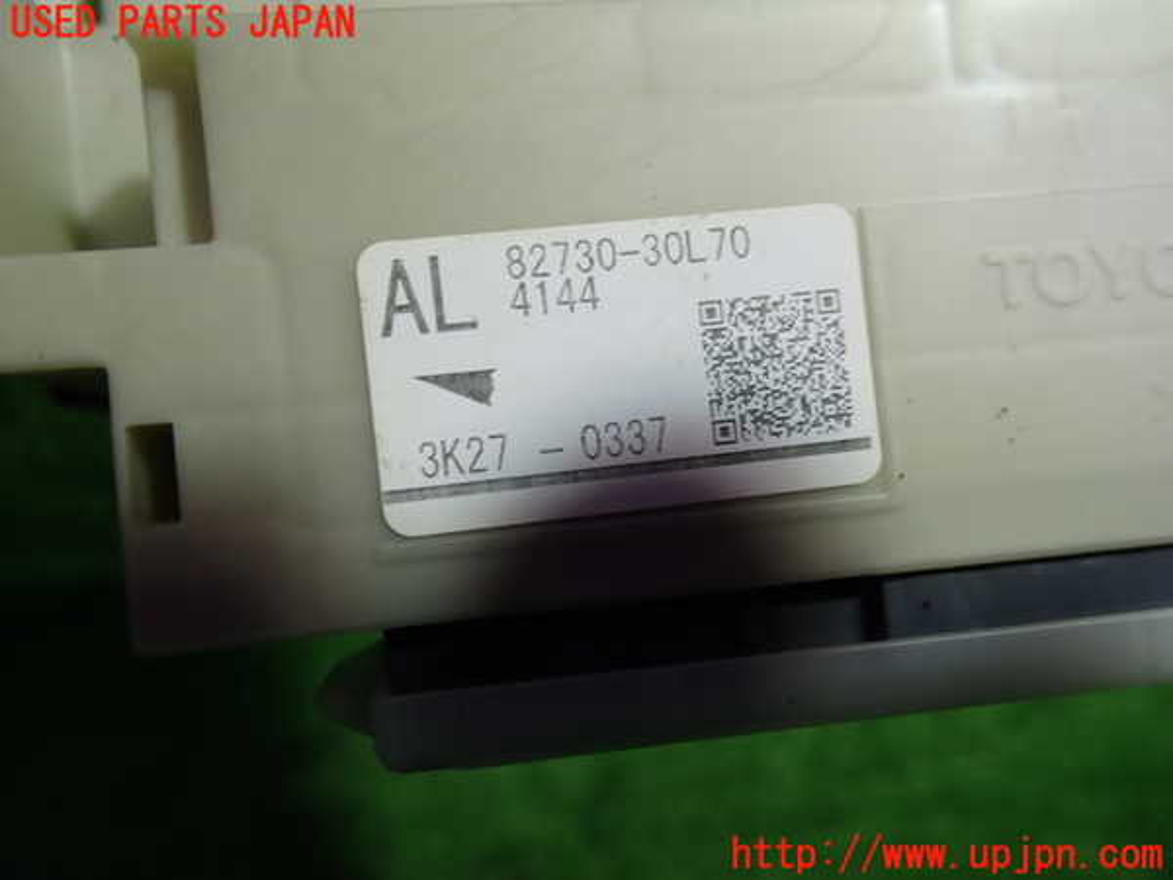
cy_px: 440
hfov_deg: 60.0
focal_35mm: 30
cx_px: 586
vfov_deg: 46.8
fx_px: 1017
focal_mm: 5.4
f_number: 2.3
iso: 160
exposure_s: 1/60
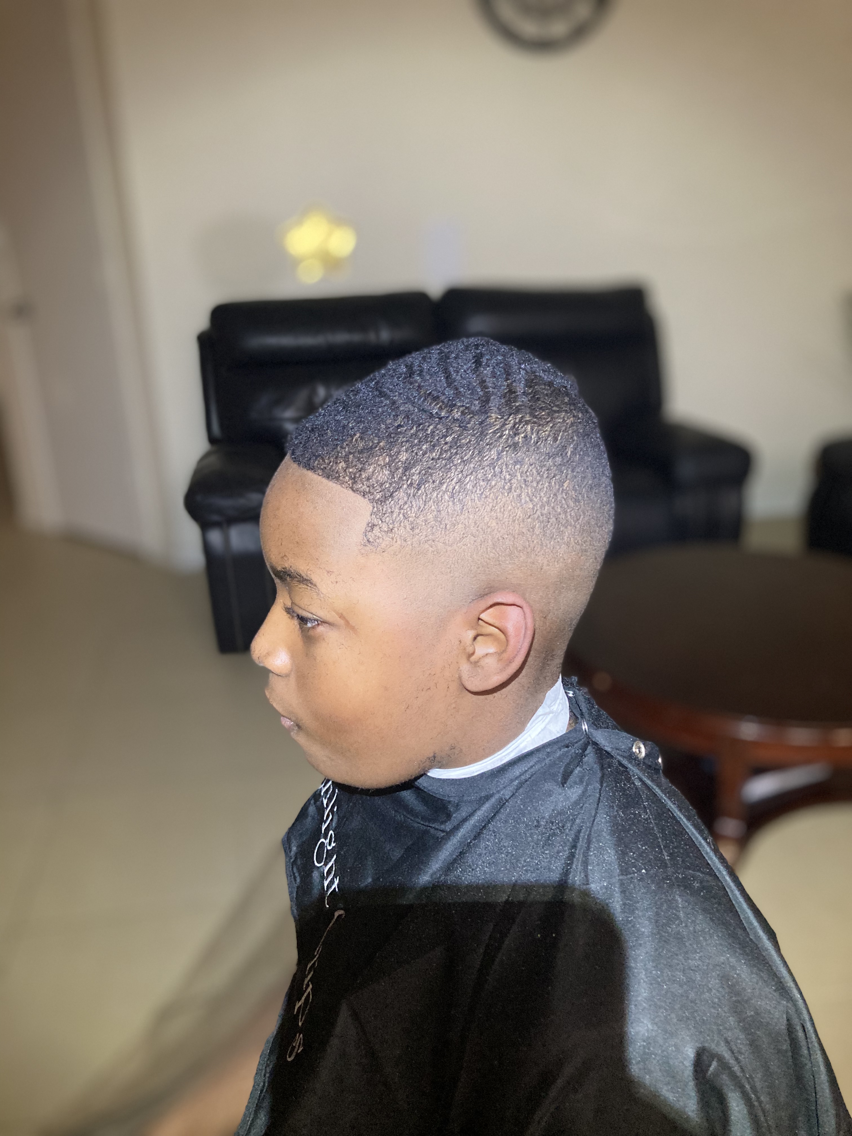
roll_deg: +1.8
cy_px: 568
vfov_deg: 63.4
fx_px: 919
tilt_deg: -21.0
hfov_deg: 49.7
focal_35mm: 28
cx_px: 426
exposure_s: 1/40
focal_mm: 3.99
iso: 400
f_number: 1.8
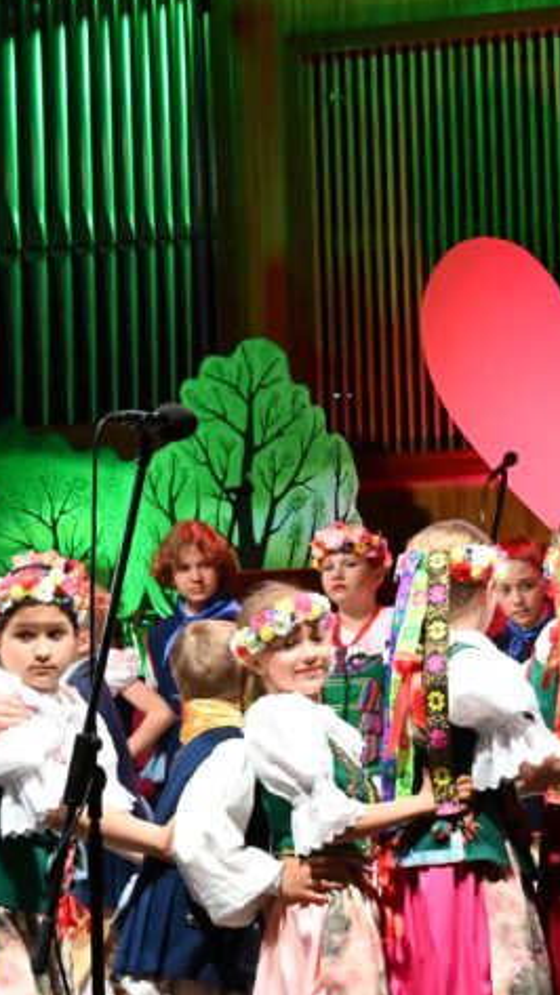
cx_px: 109
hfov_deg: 7.1
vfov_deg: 12.7
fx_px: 4488
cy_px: 554
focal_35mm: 170
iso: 5000
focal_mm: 50
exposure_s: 1/200
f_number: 7.1
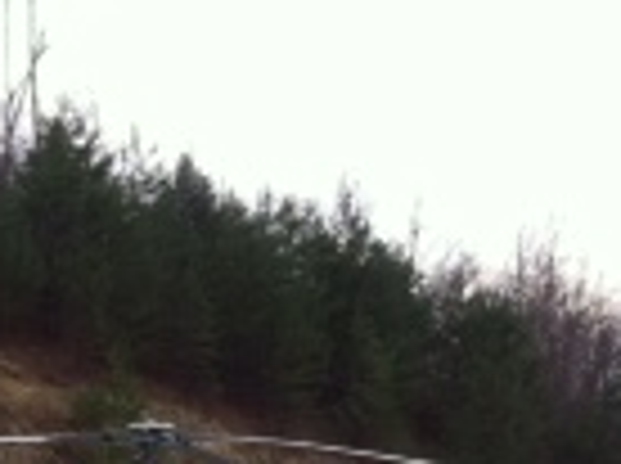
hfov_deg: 11.4
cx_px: -490
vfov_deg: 8.9
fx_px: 2901
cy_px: 658
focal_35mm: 162
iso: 80
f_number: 2.8
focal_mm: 3.85
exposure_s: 1/294
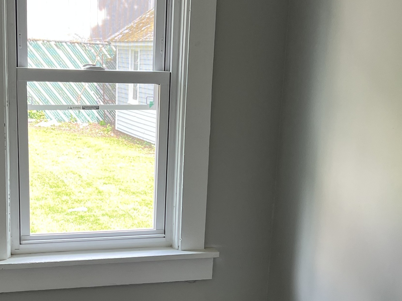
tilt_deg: -11.5
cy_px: 244
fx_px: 732
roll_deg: +1.1
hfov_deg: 30.6
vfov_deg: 22.9
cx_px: 155
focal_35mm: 63
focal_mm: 5.7
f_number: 1.5
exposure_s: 1/120
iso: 100
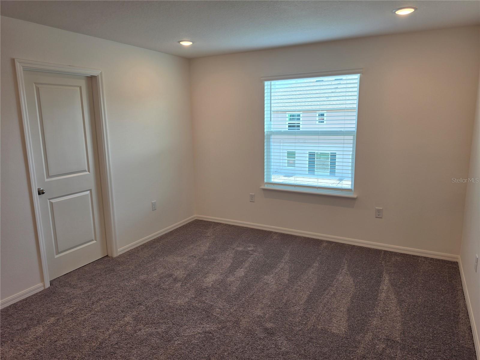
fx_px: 319
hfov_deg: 73.9
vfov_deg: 58.9
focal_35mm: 23
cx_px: 240
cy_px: 180
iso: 20
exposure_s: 1/120
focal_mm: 6.5
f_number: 1.4
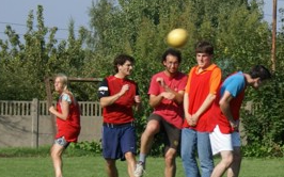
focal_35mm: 282
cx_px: 362
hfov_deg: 7.4
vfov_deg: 4.7
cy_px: 93
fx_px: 2182
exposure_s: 1/320
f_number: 8
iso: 100
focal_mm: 70
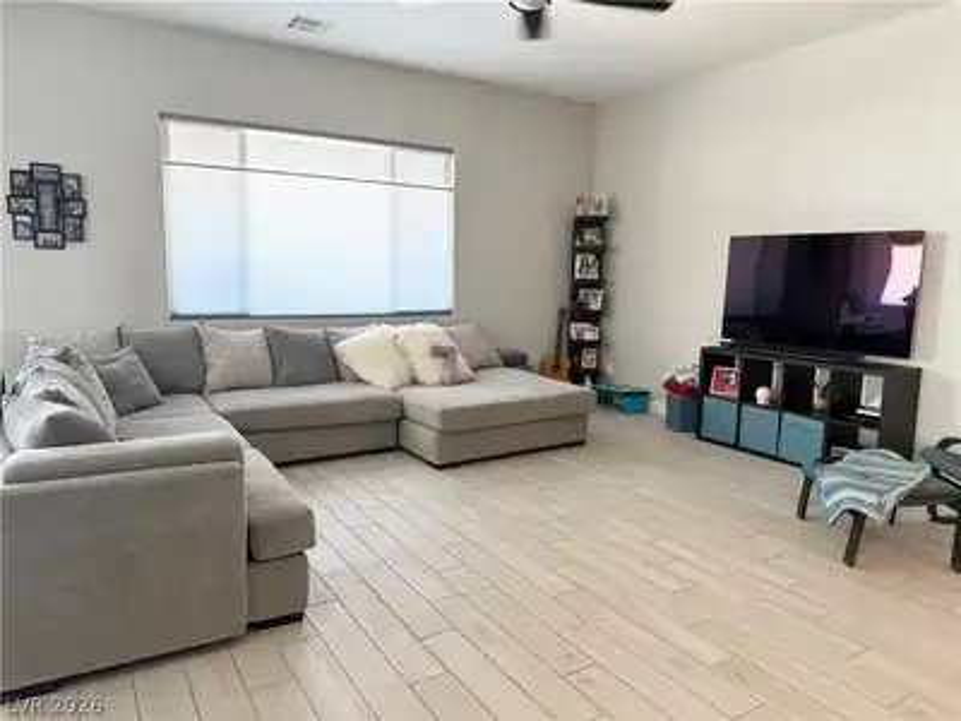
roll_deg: -0.8
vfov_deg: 56.8
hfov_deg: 71.6
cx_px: 480
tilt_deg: -7.2
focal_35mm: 24
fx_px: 666
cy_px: 360
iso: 250
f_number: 1.78
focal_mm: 6.76
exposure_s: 1/60
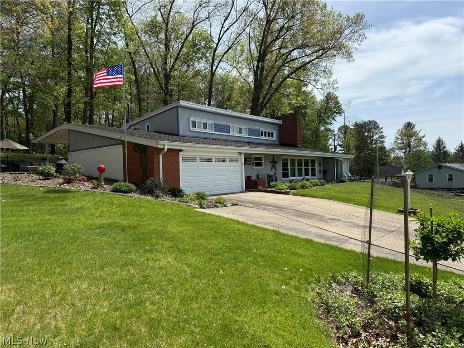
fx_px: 322
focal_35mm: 24
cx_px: 232
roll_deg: +1.7
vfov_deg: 56.8
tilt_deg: +0.8
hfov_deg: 71.6
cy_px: 174
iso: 100
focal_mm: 6.76
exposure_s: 1/4405
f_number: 1.78
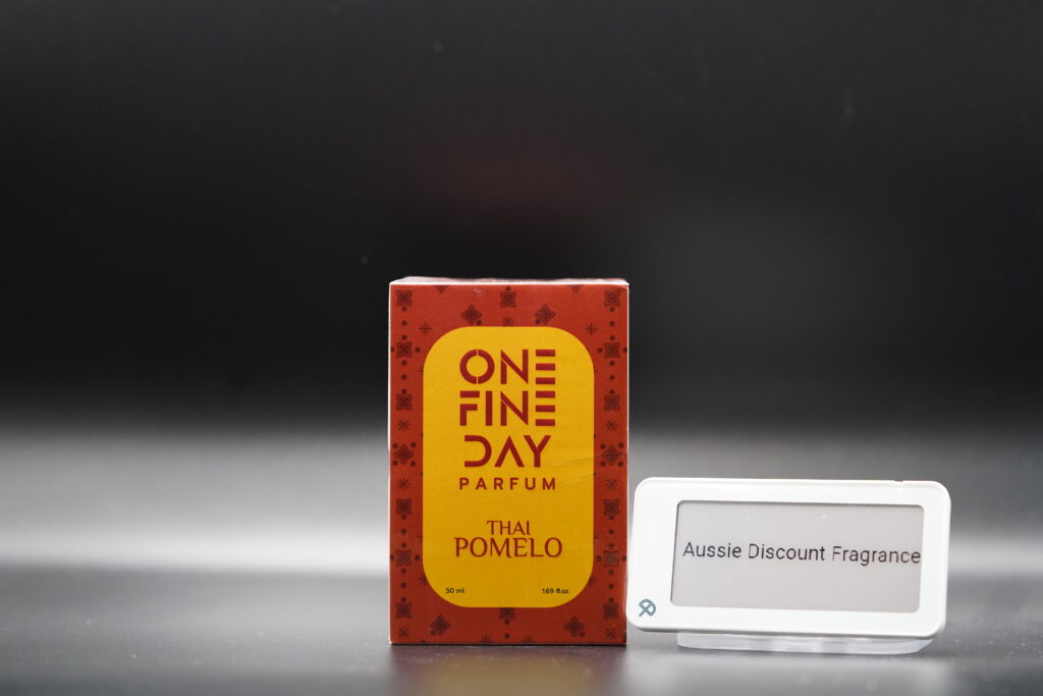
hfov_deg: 22.6
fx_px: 2608
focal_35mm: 90
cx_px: 522
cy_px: 348
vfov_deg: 15.2
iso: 2000
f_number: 4
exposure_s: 1/100
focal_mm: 90
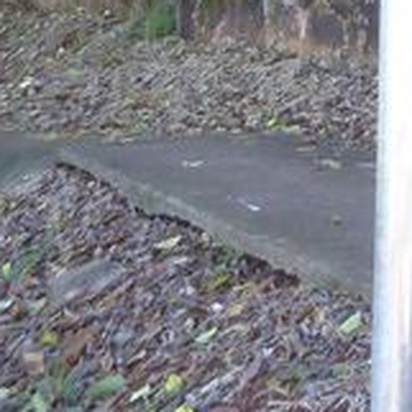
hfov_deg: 13.0
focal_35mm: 127
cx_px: 617
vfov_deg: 13.2
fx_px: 1710
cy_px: -146
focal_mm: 5
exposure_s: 1/60
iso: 160
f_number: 3.5
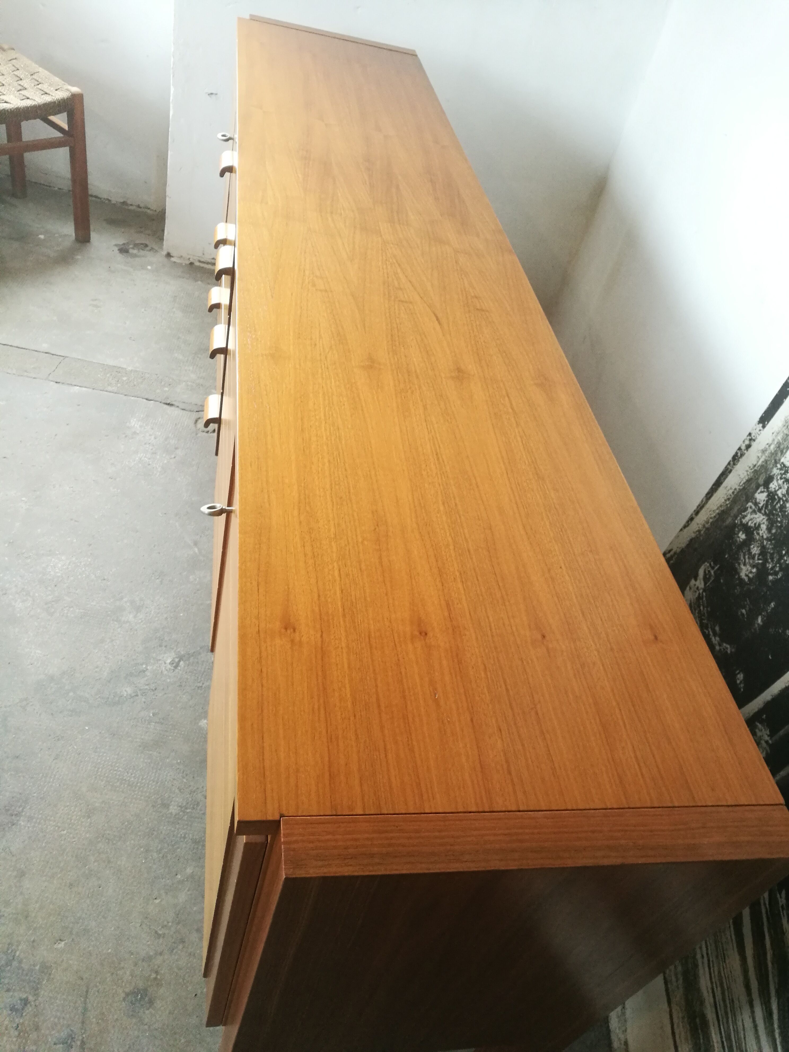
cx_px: 394
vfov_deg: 65.3
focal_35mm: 27
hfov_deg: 51.4
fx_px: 821
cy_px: 526
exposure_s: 1/33.3
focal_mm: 4.5
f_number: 2.2
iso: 250
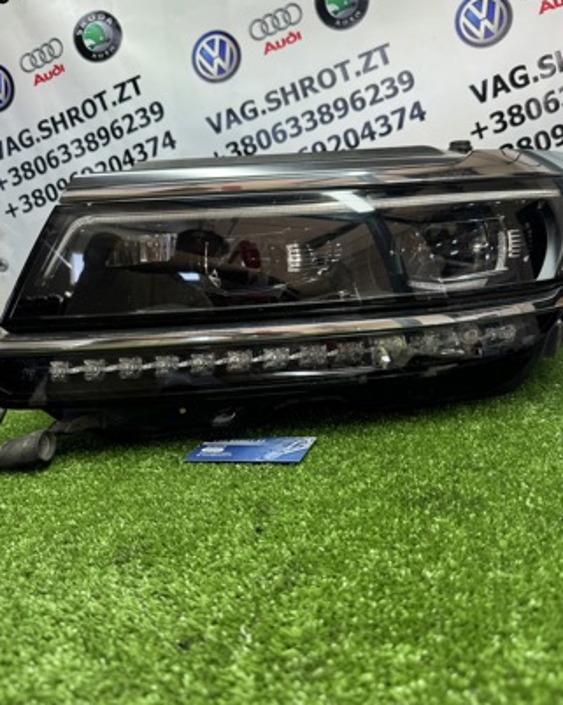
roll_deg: +4.6
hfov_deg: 51.4
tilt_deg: -9.9
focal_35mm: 28
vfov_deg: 62.2
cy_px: 344
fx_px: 584
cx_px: 303
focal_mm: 6.76
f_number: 1.78
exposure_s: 1/121
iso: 64
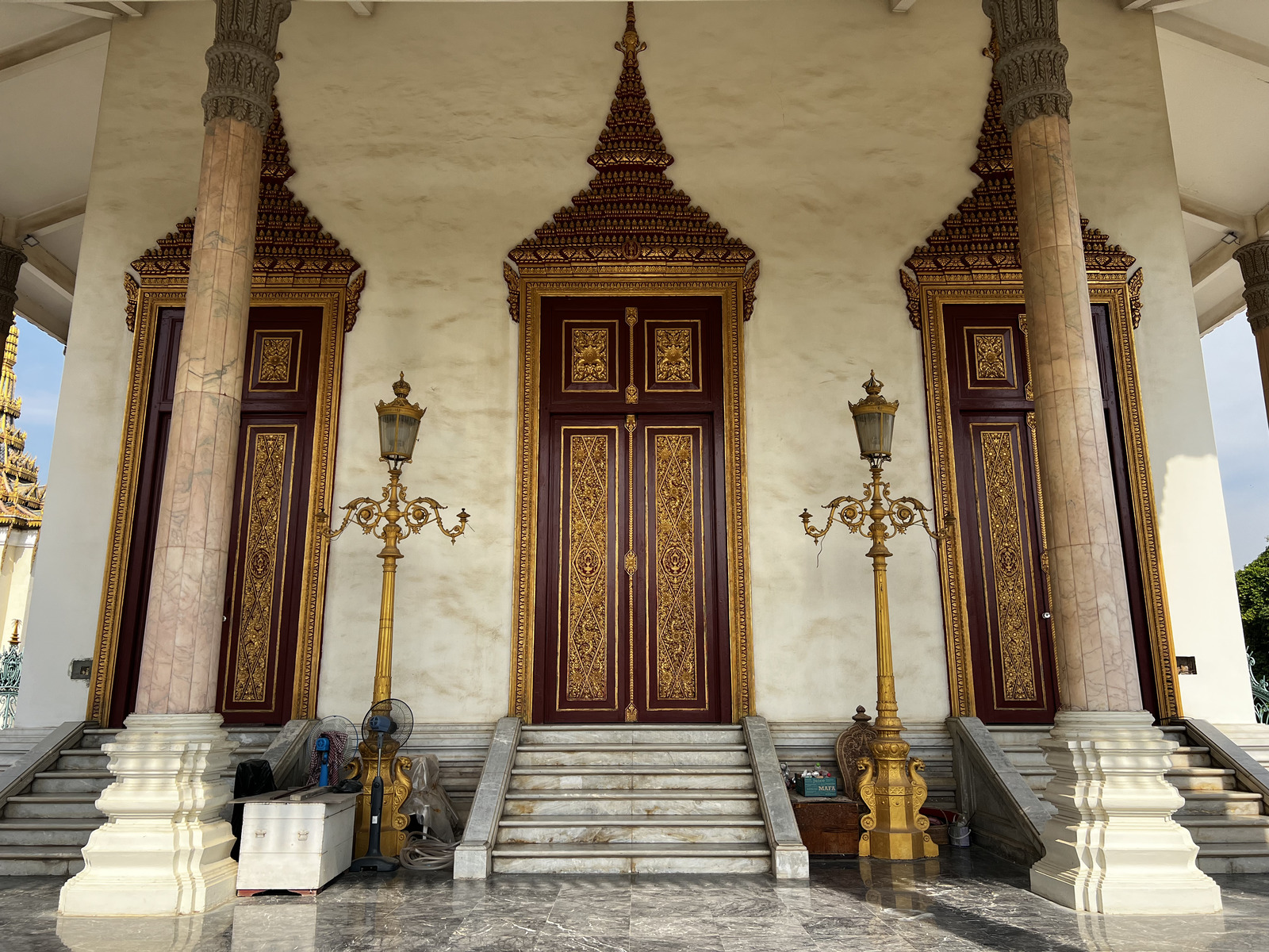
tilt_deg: +13.1
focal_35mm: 26
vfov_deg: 53.1
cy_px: 476
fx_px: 953
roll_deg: +0.4
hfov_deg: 67.3
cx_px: 634
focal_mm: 5.7
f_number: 1.5
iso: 50
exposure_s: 1/2632
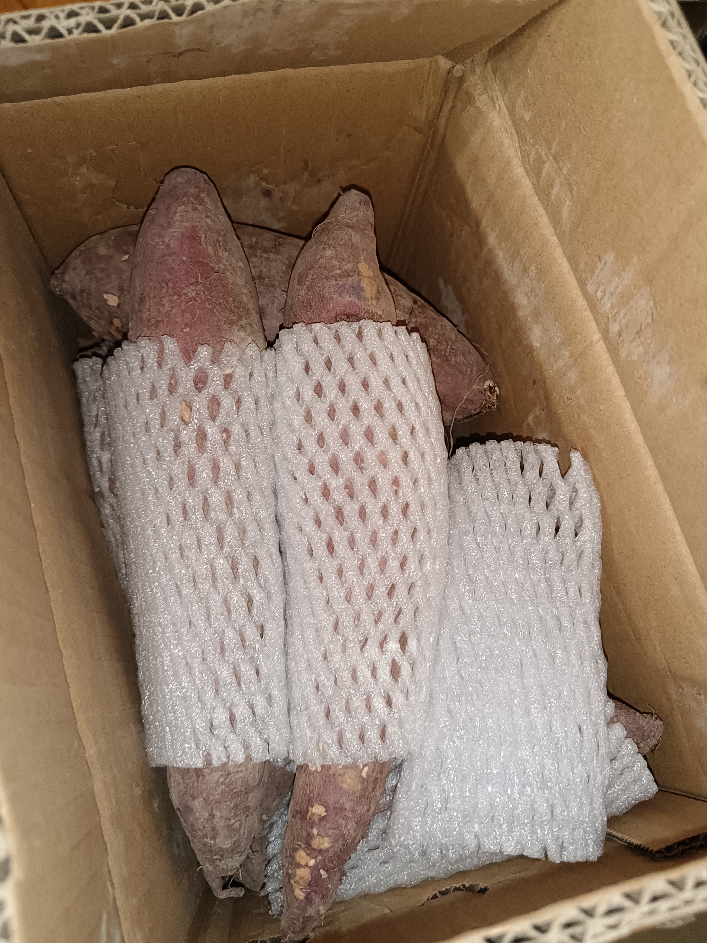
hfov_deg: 51.4
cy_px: 472
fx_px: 735
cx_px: 354
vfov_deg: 65.3
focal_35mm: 27
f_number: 1.9
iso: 1900
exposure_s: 1/25
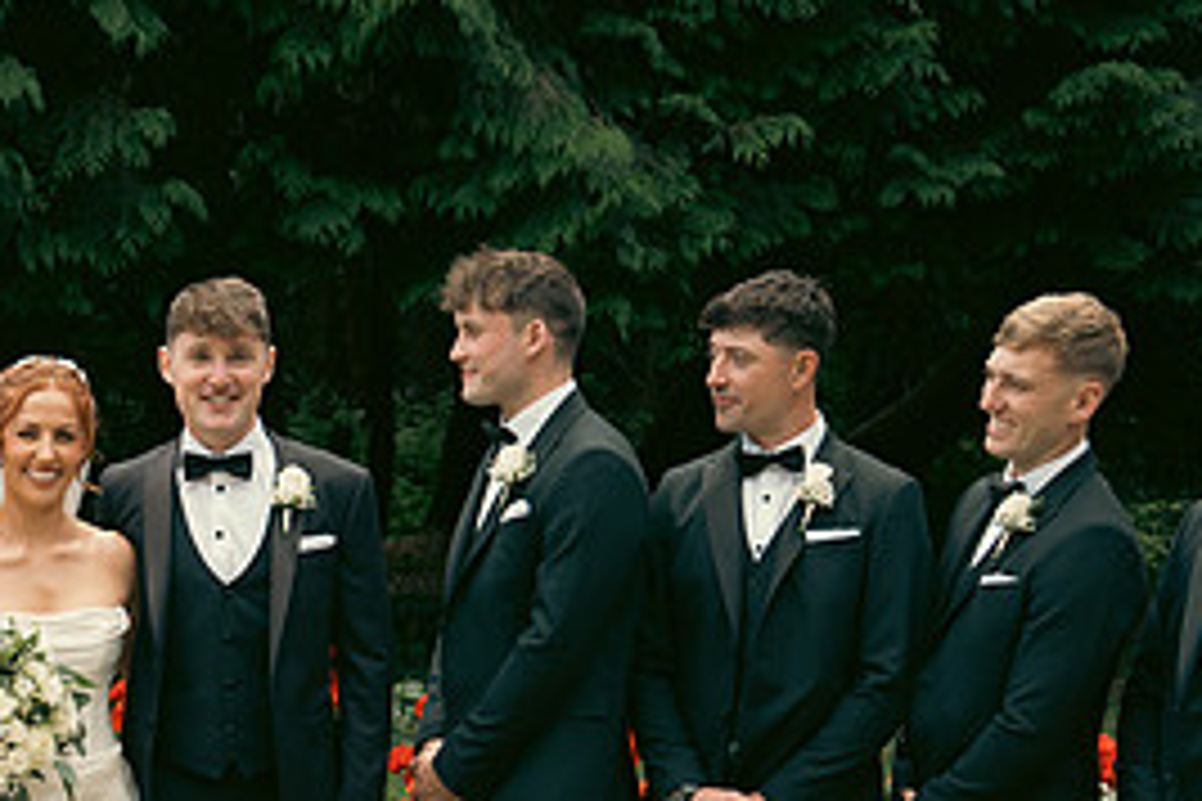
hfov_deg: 26.2
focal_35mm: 76
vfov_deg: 17.7
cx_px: 252
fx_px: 2537
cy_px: 718
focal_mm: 35
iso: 80
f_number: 5
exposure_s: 1/160
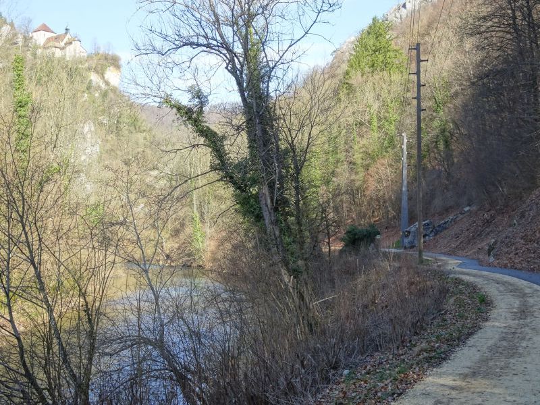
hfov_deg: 35.5
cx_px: 270
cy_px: 202
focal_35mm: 54
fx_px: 842
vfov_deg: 27.0
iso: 80
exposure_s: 1/100
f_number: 4.5
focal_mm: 9.18
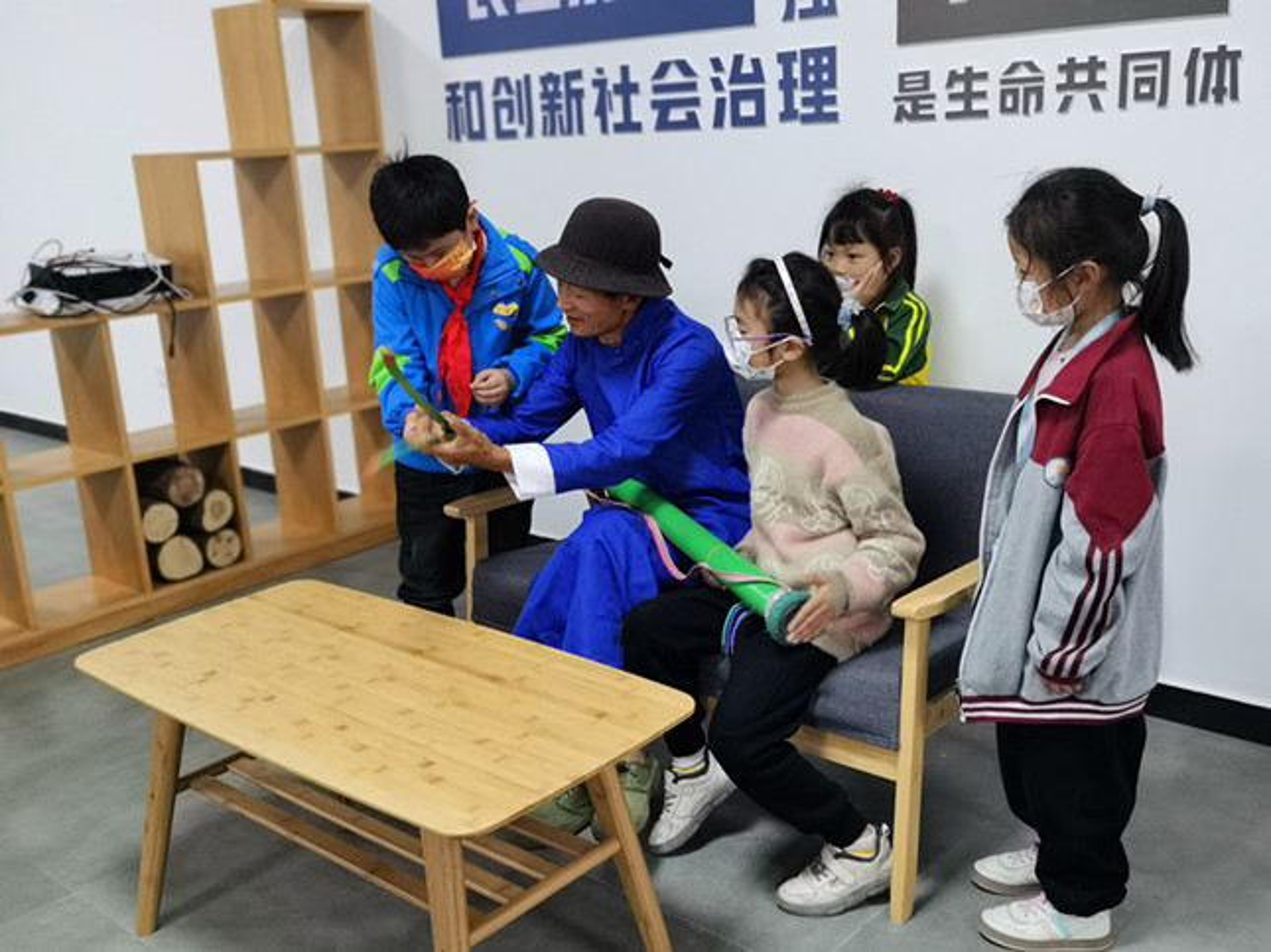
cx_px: 636
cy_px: 476
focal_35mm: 36
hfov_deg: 51.4
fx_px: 1321
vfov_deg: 39.6
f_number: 1.6
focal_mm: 5.56
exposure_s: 1/40
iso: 320
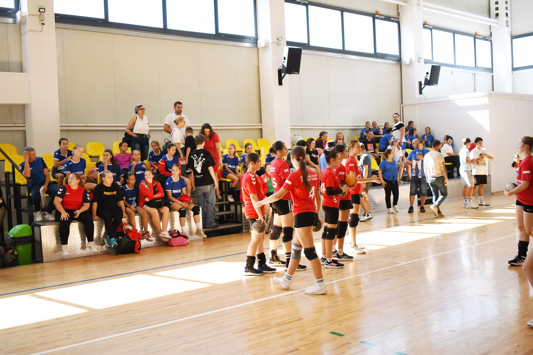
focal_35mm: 36
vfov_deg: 36.9
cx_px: 266
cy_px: 178
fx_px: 533
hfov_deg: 53.1
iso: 500
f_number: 4
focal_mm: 24
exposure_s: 1/250
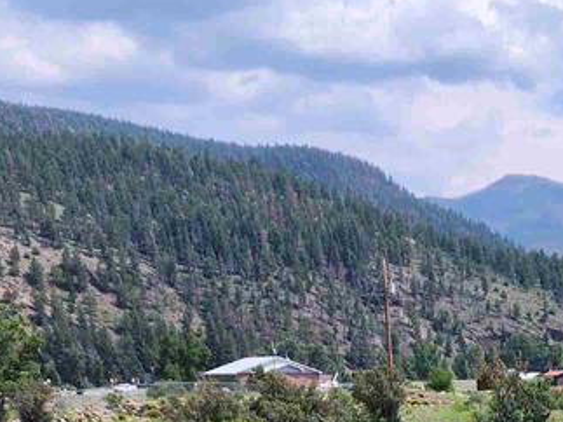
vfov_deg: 17.8
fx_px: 1187
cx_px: 523
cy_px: 650
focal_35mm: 73
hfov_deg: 25.7
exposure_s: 1/1145
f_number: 1.8
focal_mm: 6.4
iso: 12
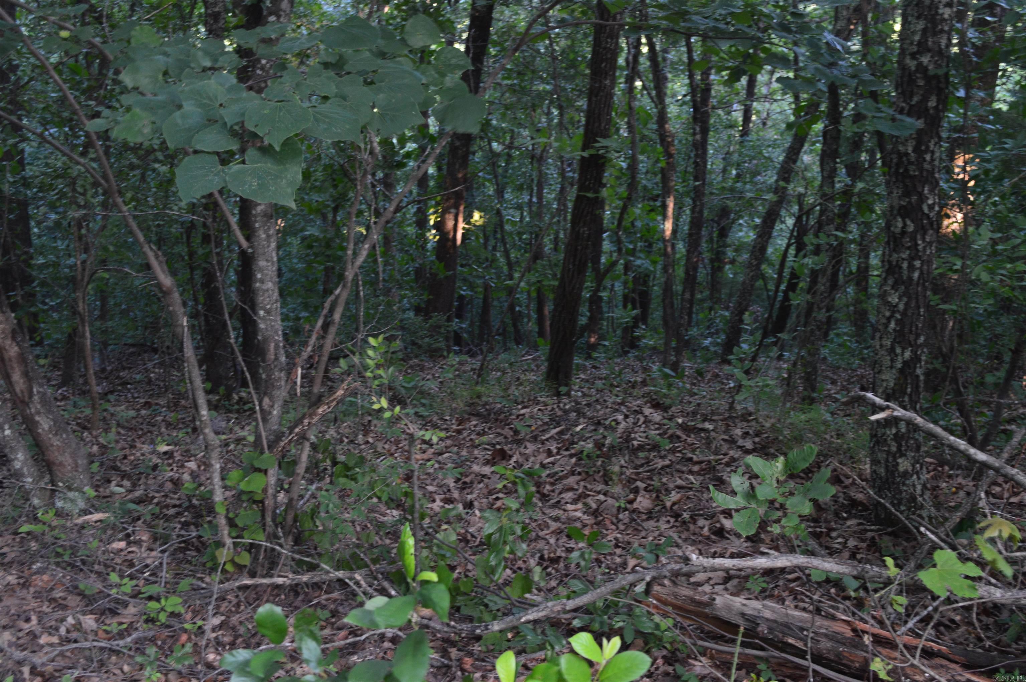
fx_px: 1239
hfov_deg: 45.0
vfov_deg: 30.8
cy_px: 341
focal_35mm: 44
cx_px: 513
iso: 640
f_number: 6.3
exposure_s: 1/15
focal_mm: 29
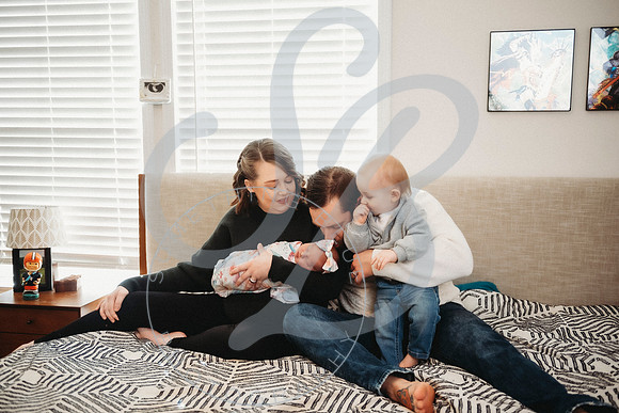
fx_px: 649
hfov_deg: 51.0
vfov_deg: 35.3
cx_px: 310
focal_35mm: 38
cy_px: 206
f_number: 2.8
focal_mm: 36
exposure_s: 1/125
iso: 800
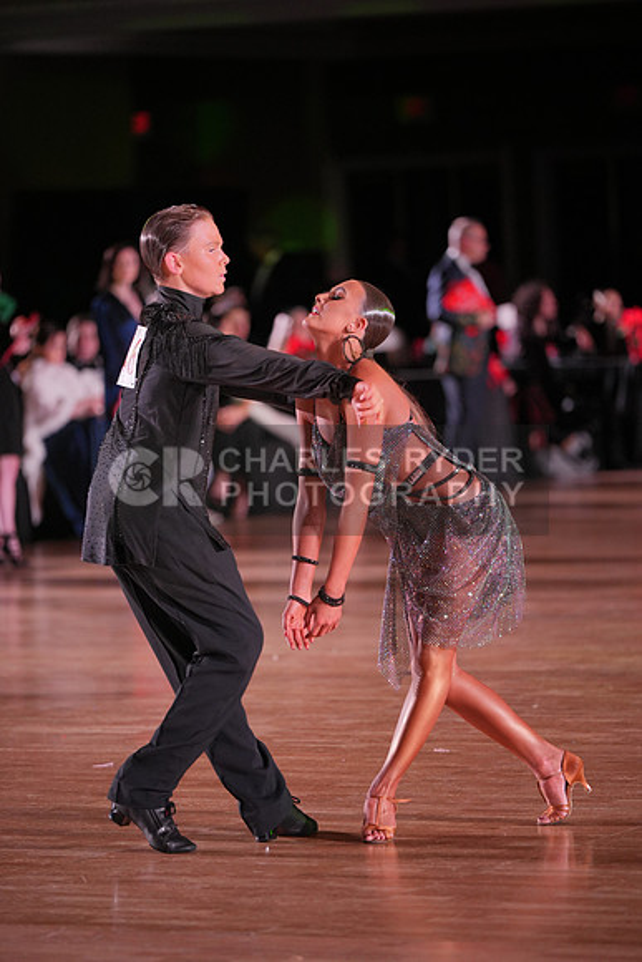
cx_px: 321
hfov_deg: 7.7
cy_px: 481
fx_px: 4758
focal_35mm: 178
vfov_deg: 11.5
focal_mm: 178
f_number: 2.8
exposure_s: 1/400
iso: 1250
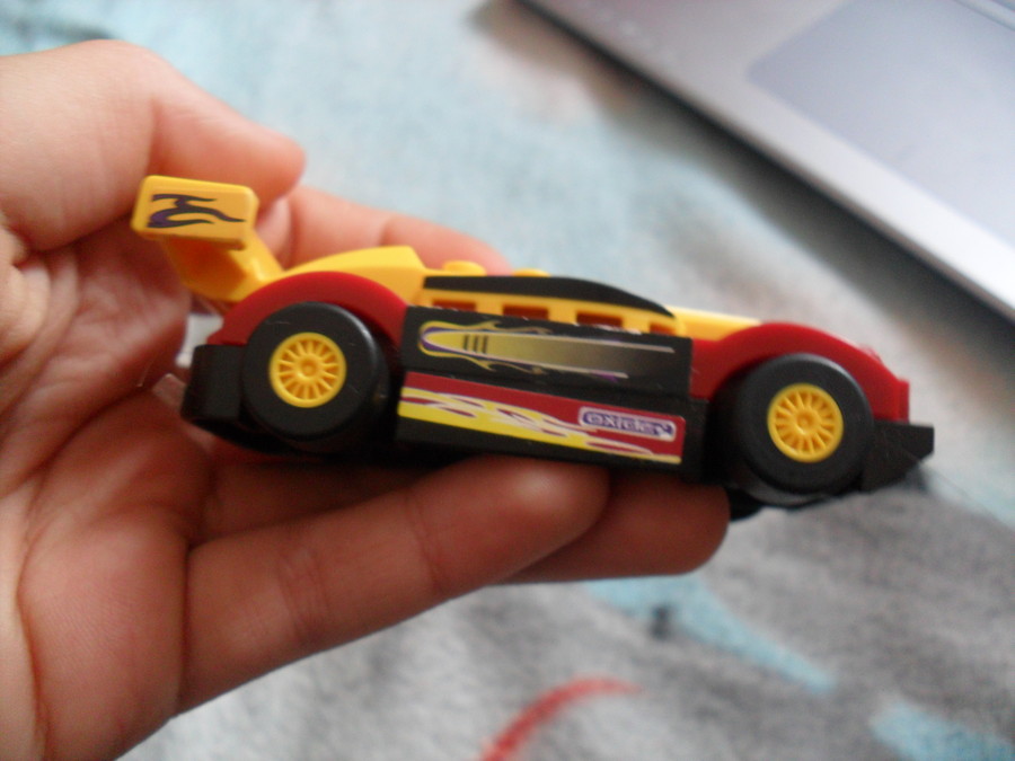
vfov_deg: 40.7
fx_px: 1026
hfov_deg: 52.6
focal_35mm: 35
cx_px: 508
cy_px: 380
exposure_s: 1/20
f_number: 3
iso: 200
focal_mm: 6.3
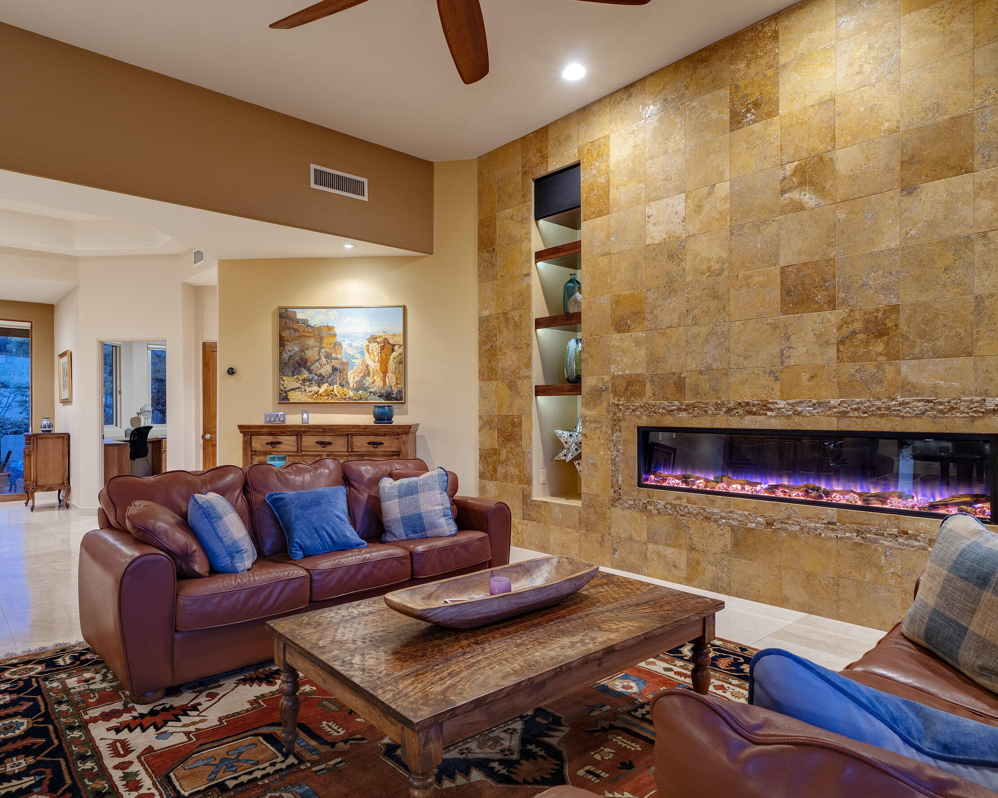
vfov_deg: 68.1
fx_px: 591
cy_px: 414
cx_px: 455
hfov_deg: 80.2
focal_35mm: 20
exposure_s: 3.2
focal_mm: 17
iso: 200
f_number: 10
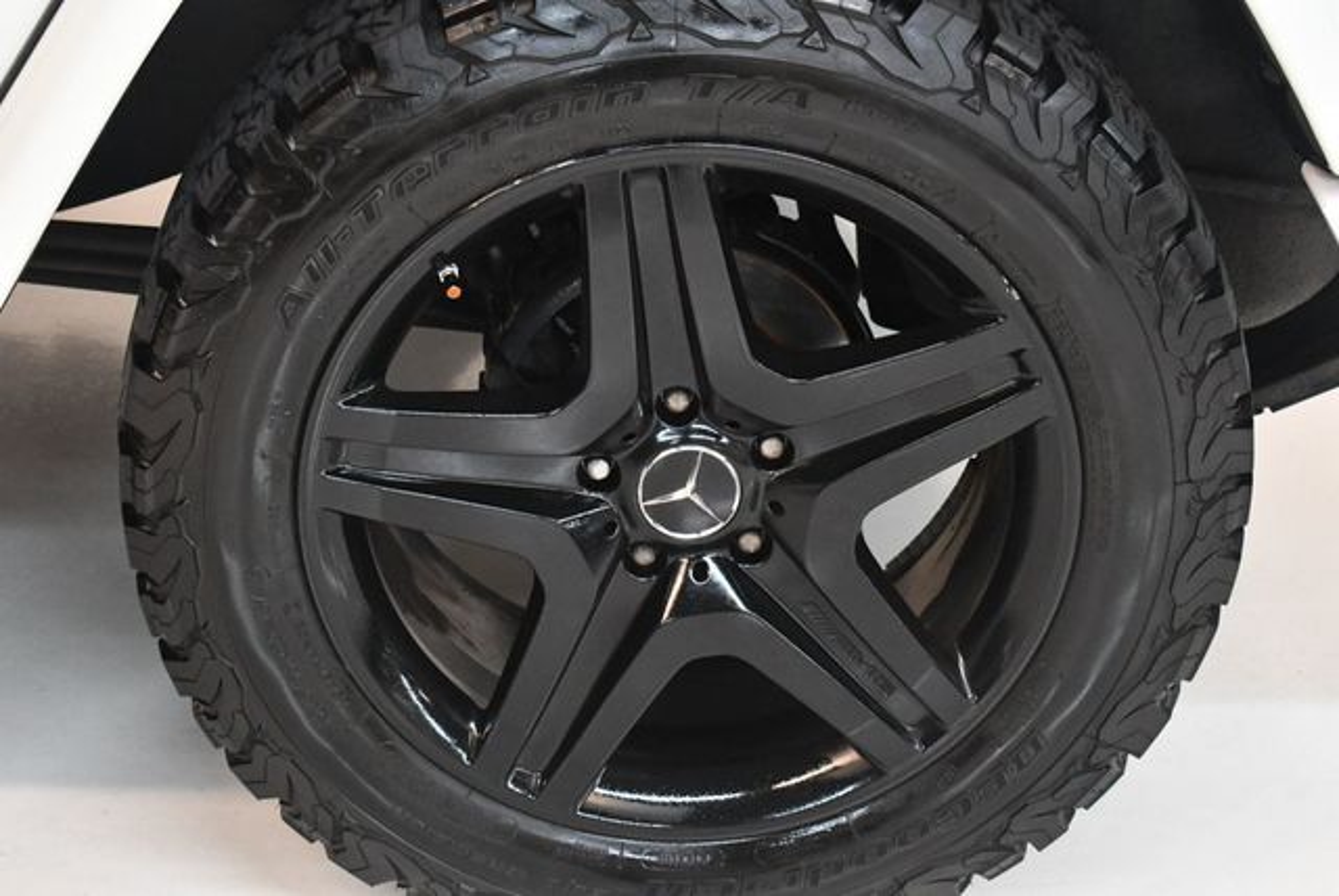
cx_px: 670
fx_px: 2978
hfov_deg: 25.3
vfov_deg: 17.1
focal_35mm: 80
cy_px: 448
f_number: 4.8
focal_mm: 40
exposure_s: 1/60
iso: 3200
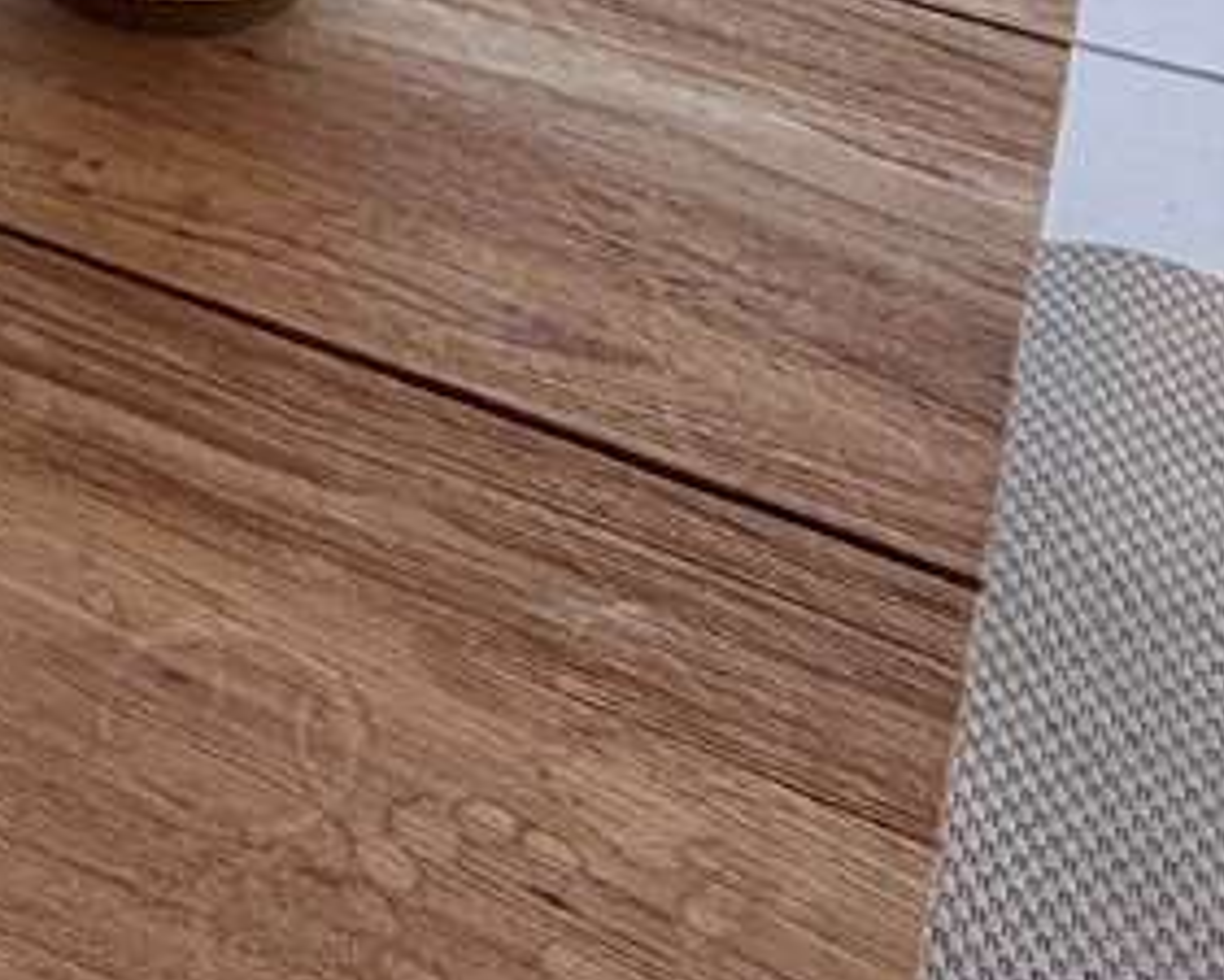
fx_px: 2645
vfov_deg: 18.0
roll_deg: -1.6
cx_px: -105
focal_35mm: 73
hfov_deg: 24.4
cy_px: -625
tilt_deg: -22.5
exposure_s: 1/479
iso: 64
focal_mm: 2.22
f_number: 2.2
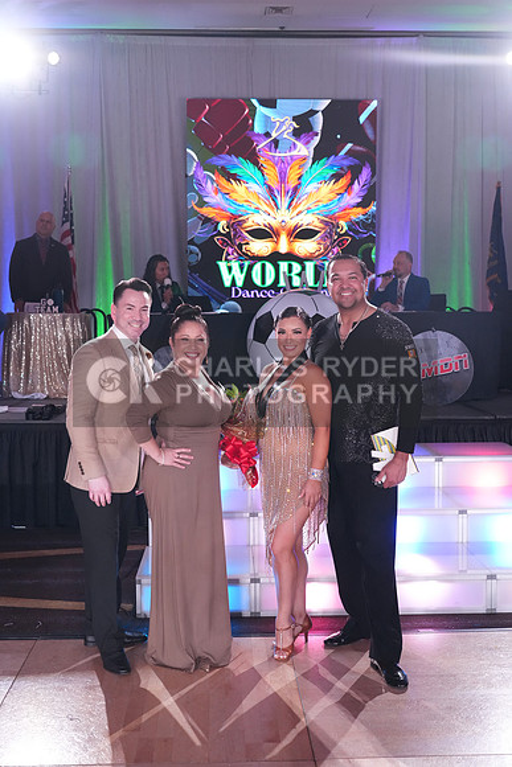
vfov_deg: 50.7
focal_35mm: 38
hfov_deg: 35.1
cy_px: 384
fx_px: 810
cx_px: 256
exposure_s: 1/500
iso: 3200
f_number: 4
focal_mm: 38
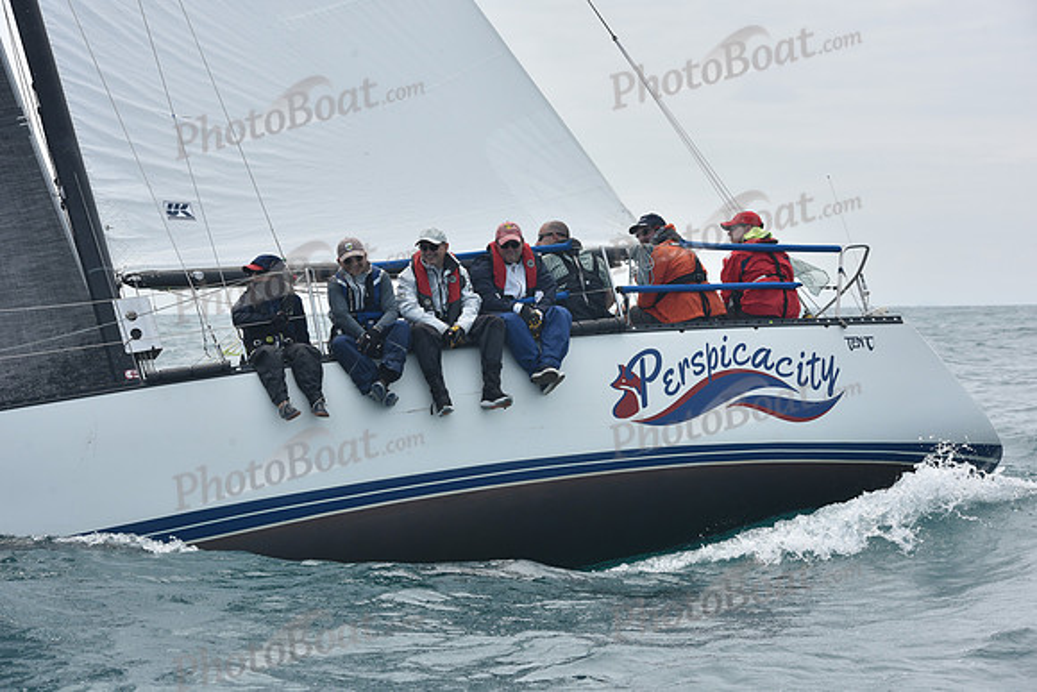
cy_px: 346
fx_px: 3457
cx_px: 518
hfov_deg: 17.1
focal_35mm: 120
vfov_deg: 11.4
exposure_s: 1/800
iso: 250
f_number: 10
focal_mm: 120
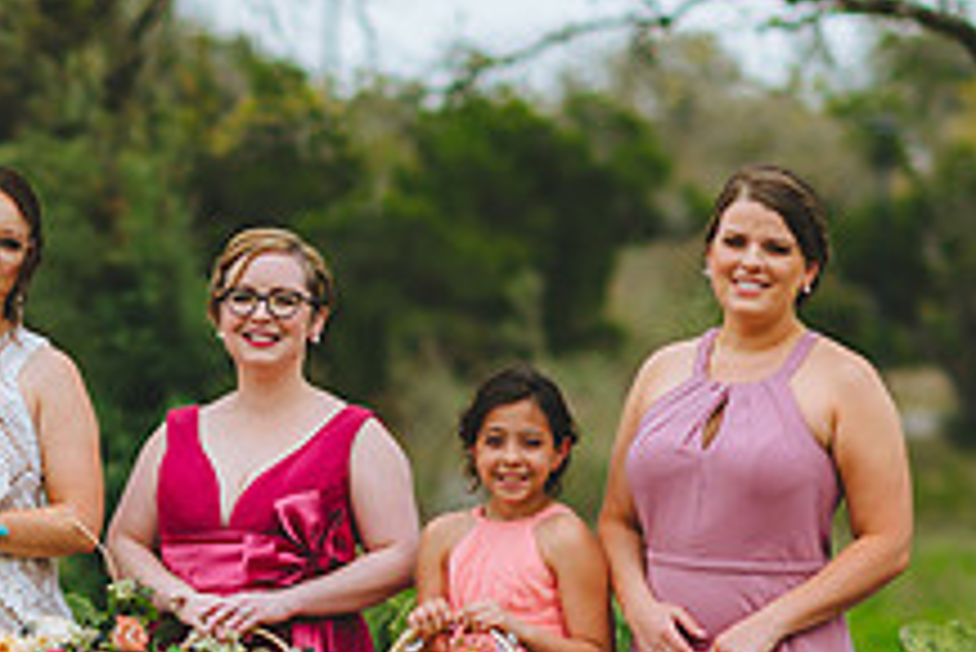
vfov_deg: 6.1
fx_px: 6158
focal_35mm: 227
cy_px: 463
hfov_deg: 9.0
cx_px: -4
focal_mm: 85
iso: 200
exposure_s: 1/2000
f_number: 2.2
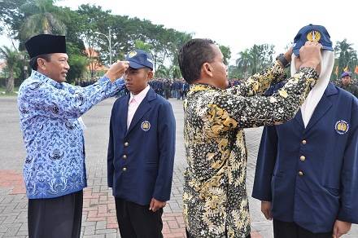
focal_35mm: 36
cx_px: 179
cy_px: 119
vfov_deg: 36.8
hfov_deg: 53.2
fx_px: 357
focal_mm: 24
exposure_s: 1/60
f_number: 8
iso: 200
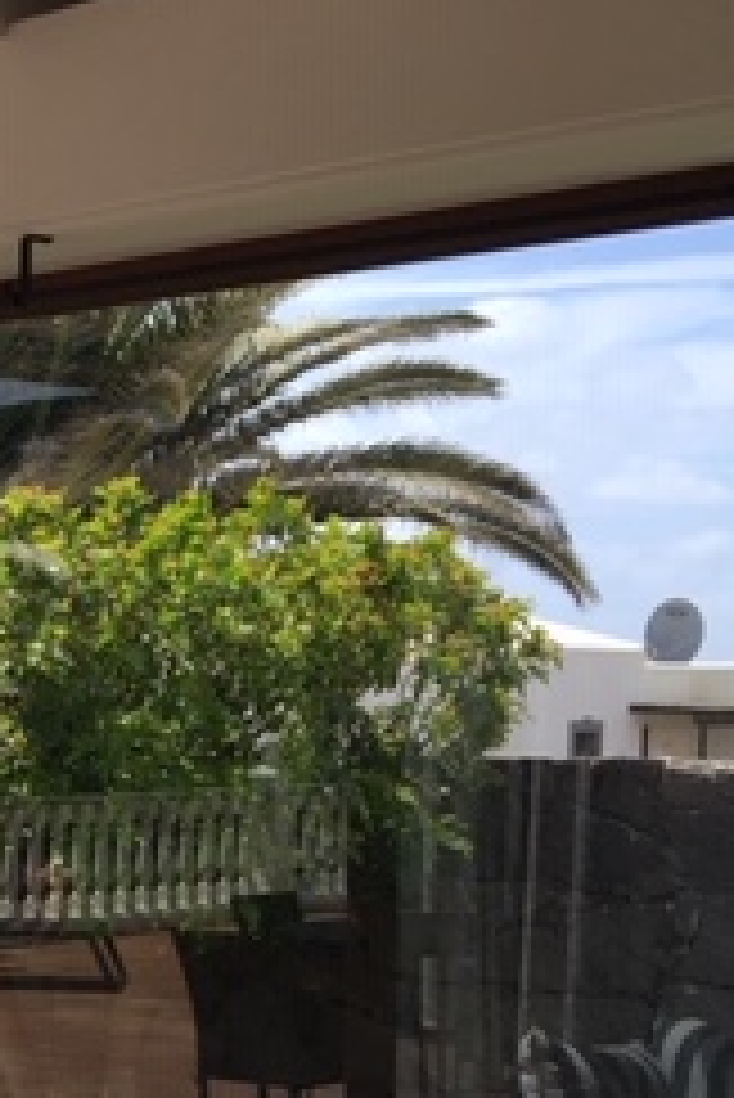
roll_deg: -0.2
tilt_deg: -2.9
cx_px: -333
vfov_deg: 25.1
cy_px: 918
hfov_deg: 16.0
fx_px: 2412
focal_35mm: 79
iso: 25
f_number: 2.2
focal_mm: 4.15
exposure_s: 1/1083
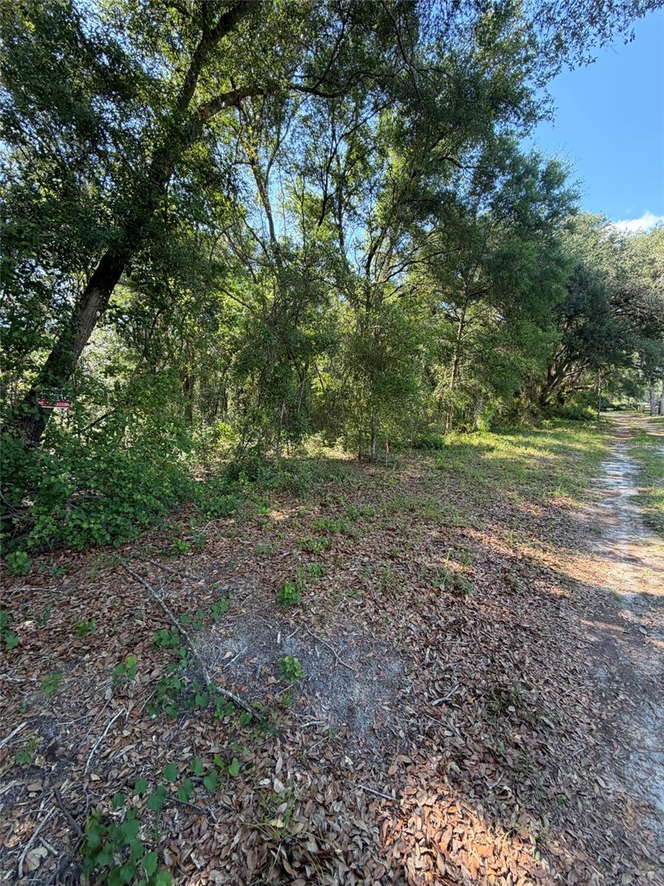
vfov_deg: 102.1
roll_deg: -0.3
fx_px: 358
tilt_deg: -4.8
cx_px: 332
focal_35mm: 14
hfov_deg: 85.7
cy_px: 443
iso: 64
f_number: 2.2
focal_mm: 2.22
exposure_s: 1/121
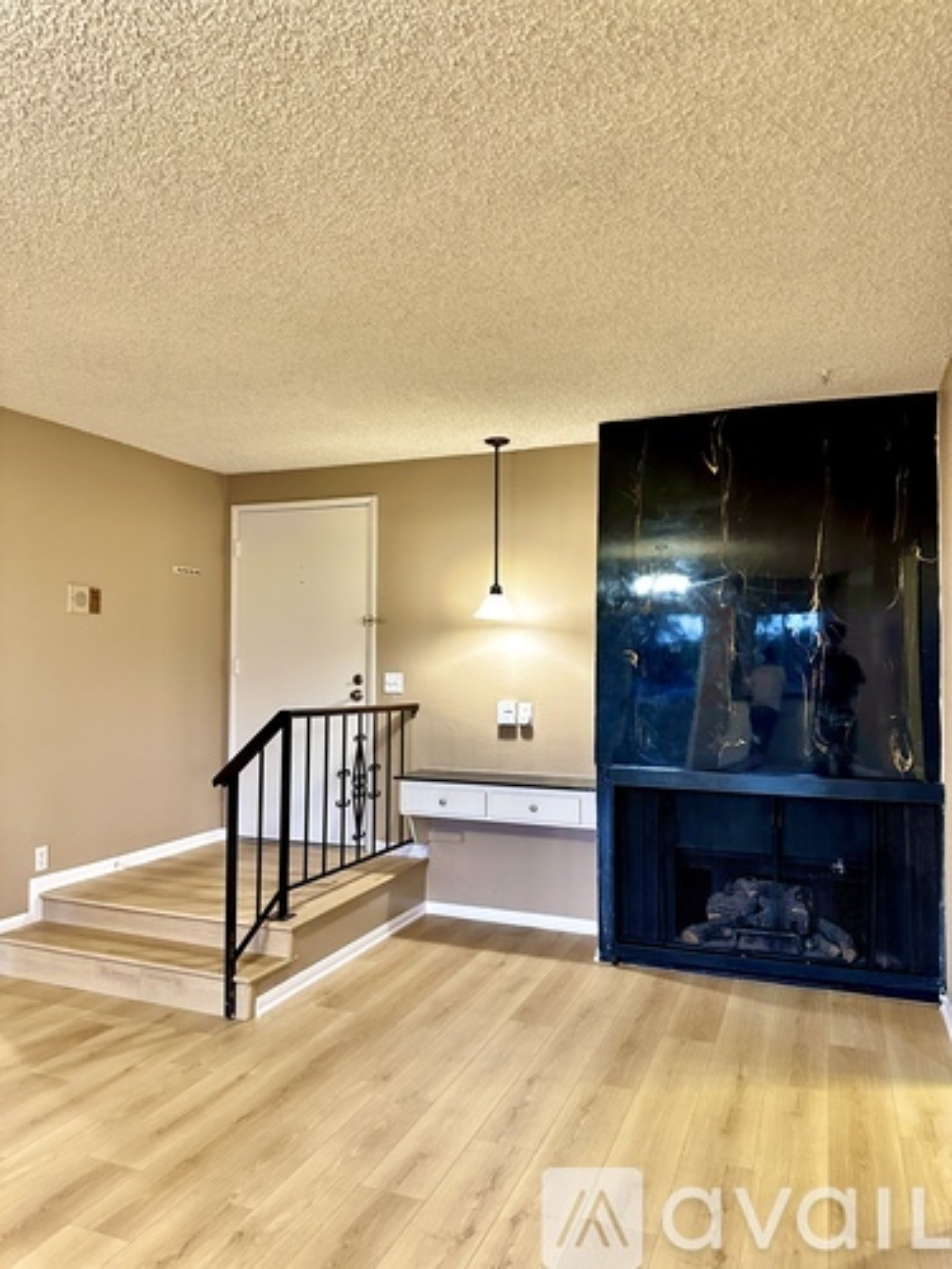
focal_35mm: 24
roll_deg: -0.7
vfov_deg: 71.6
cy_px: 634
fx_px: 880
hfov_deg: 56.8
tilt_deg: +2.4
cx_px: 476
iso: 640
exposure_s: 1/40
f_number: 1.78
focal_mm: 6.86
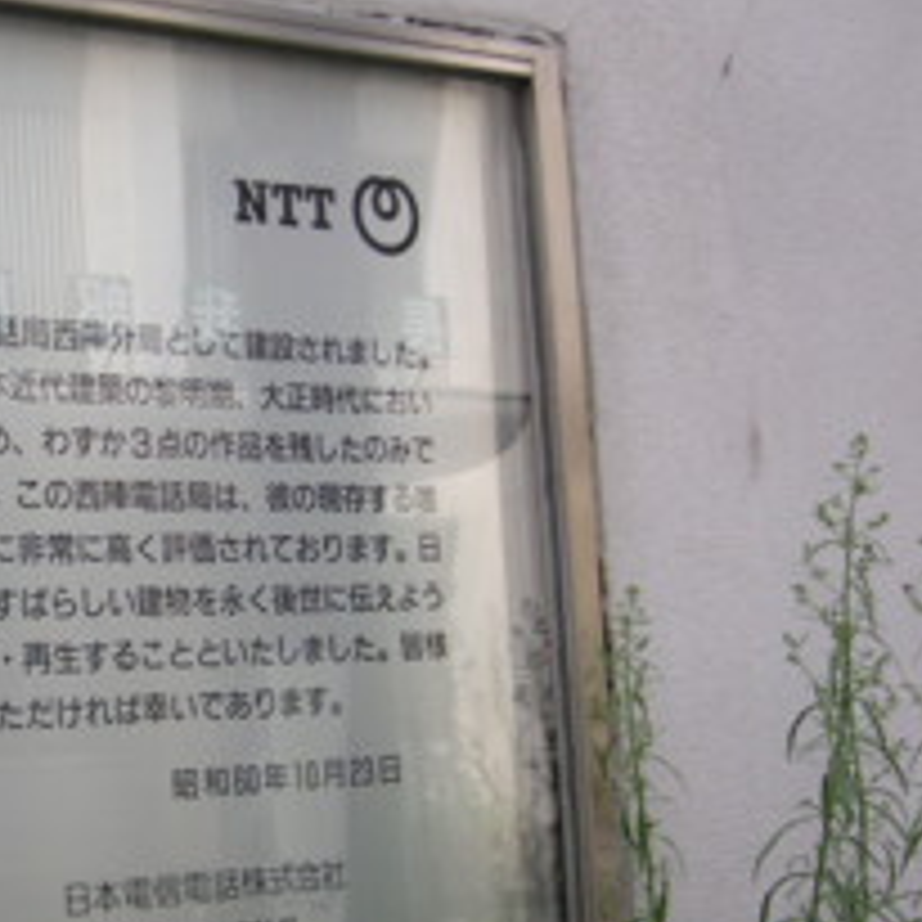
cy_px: 526
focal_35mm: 72
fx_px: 2170
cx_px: 31
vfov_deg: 24.0
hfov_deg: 23.1
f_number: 2.8
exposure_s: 1/750
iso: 50
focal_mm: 6.1
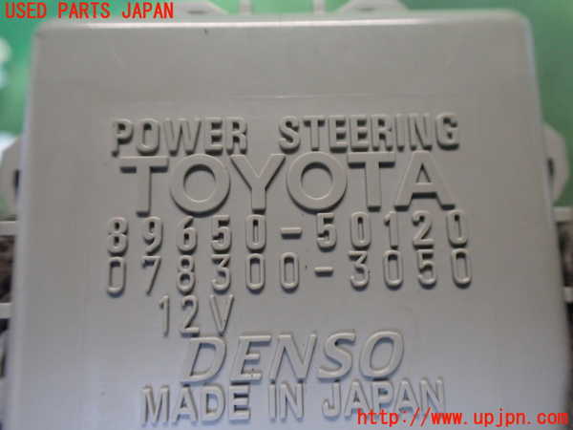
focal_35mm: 30
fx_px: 497
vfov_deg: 46.8
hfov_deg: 60.0
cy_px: 215
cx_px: 286
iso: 800
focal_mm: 5.4
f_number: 2.3
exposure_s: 1/125
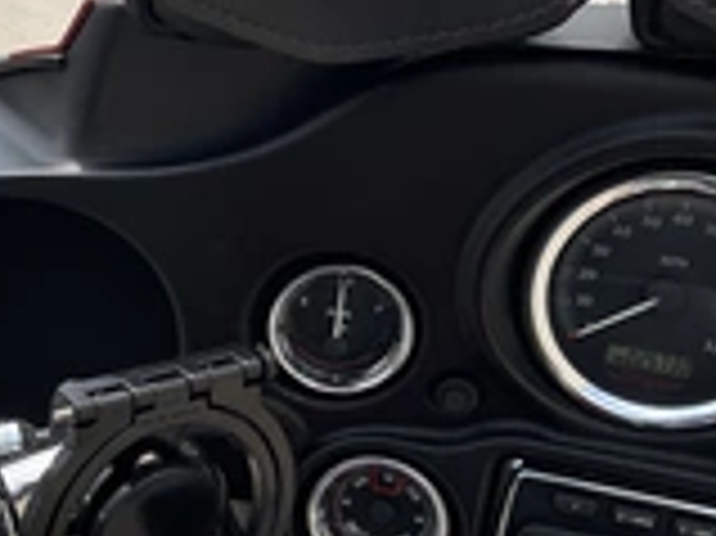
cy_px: 333
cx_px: -171
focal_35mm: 73
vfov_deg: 20.1
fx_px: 1509
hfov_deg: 24.0
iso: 25
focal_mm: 3
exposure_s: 1/1195
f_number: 1.8
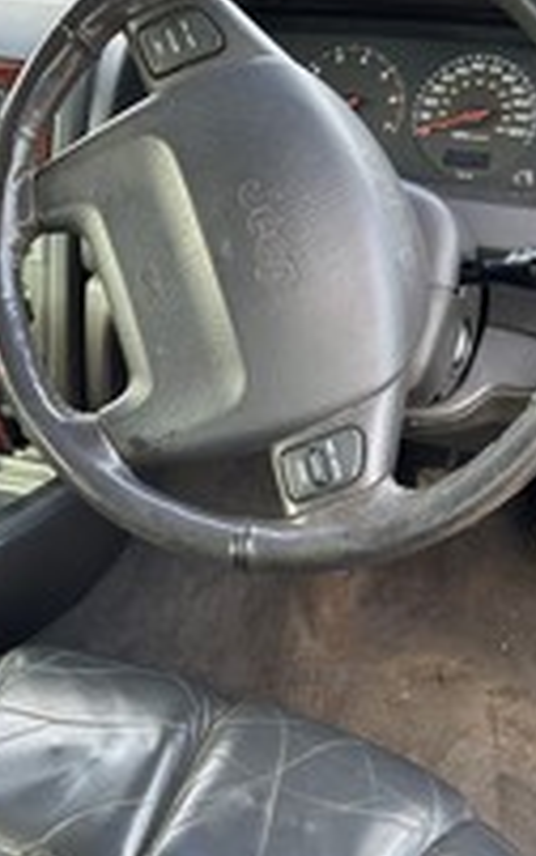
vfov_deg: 41.8
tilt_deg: -32.0
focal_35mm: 48
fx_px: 1119
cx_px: 140
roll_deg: +4.8
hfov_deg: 26.6
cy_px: 396
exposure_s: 1/121
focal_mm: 5.7
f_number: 1.5
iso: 64
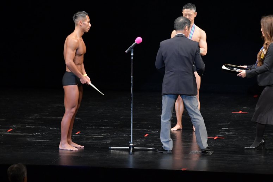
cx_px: 136
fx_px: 1819
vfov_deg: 5.7
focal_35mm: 240
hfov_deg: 8.6
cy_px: 91
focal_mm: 160
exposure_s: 1/400
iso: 3200
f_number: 5.6
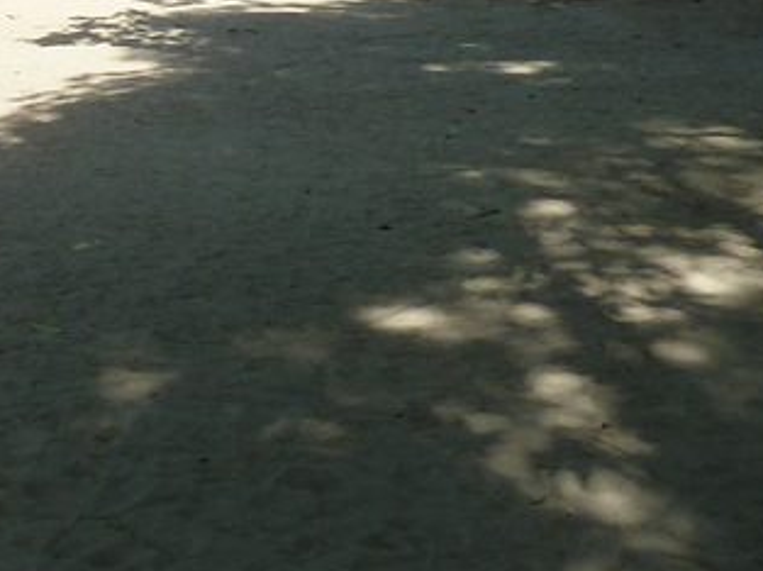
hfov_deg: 19.7
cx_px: -41
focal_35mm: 96
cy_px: -237
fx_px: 2114
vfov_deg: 14.5
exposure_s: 1/400
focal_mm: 4.1
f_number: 4
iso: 80
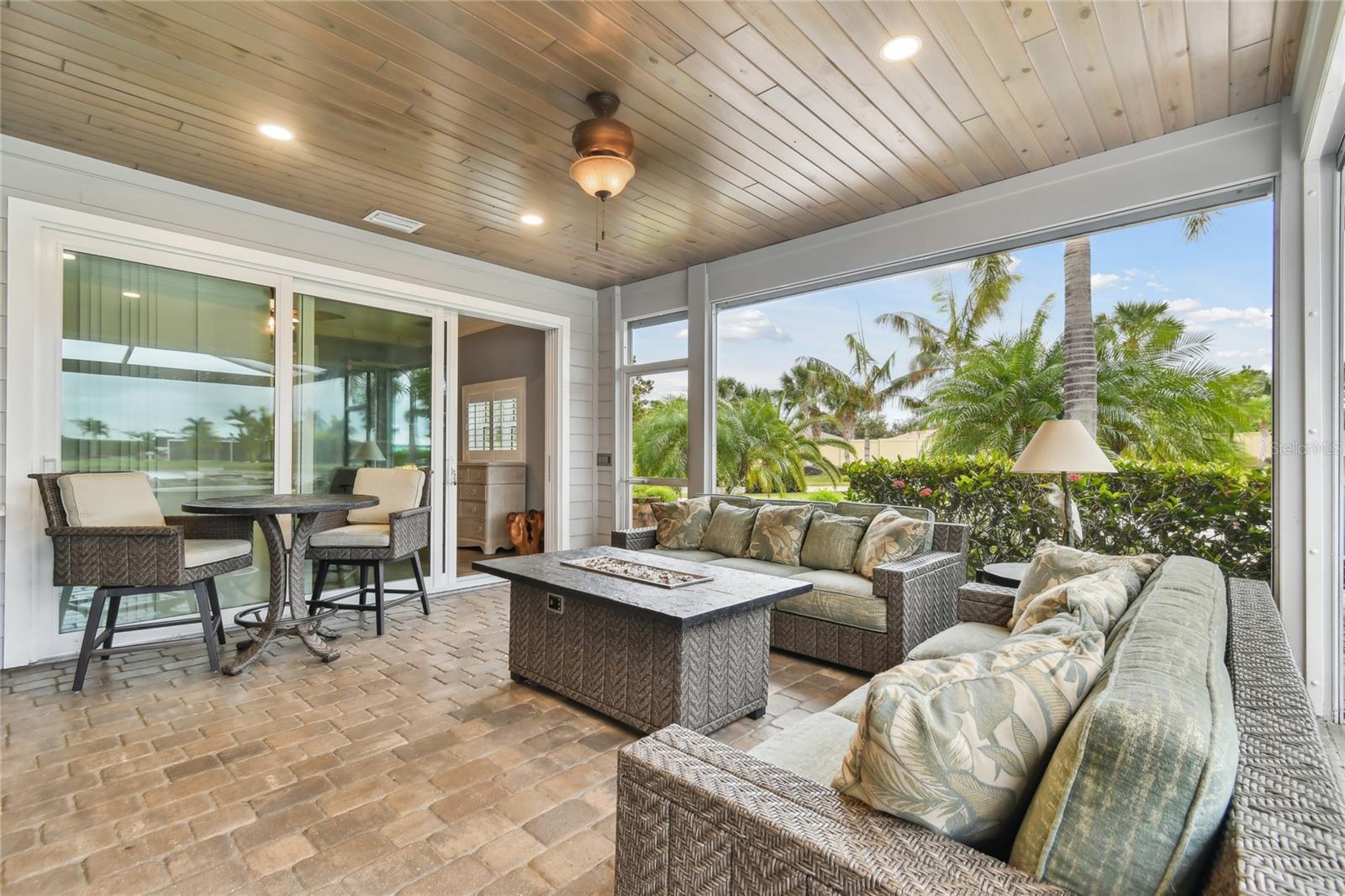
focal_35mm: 15
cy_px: 448
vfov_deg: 77.3
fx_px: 560
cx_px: 672
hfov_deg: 100.4
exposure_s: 1/10
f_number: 7.1
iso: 100
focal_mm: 10
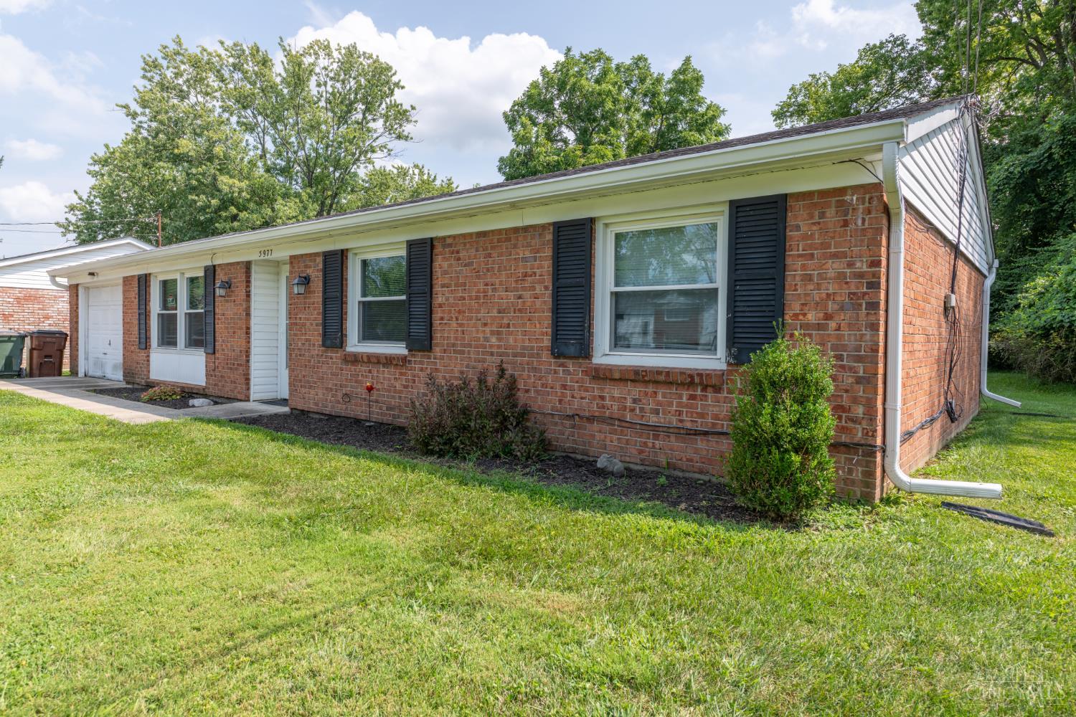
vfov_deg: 59.5
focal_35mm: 21
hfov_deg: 81.2
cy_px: 358
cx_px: 538
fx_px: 628
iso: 100
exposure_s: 1/640
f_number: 8
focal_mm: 21
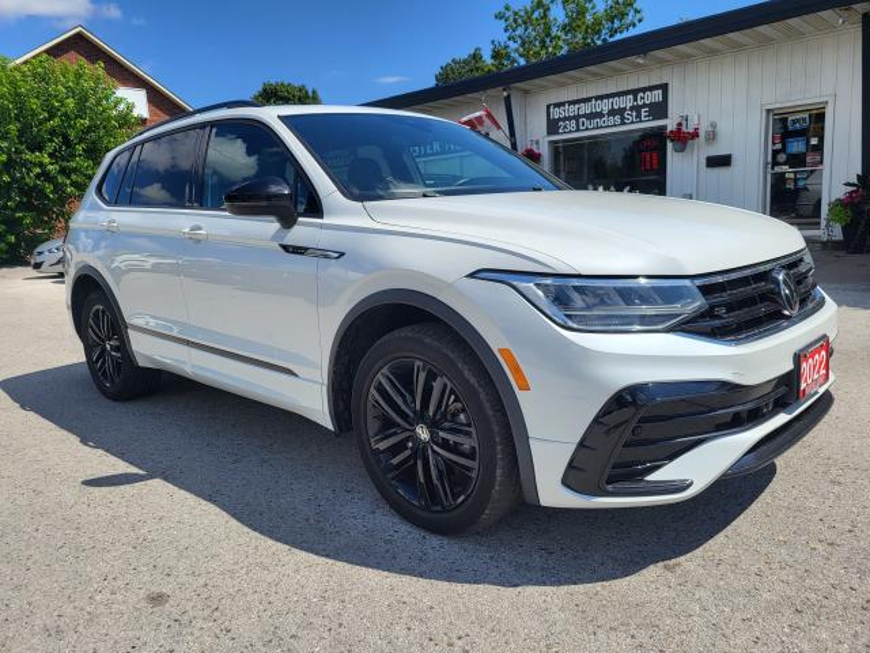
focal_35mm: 26
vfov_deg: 53.1
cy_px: 326
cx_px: 435
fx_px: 653
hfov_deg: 67.3
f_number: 1.8
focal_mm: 5.4
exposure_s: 1/2643
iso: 40
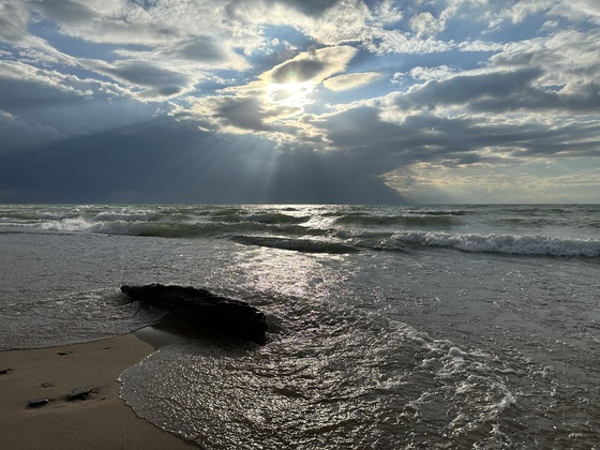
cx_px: 300
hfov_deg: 71.6
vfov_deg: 56.8
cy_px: 225
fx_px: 416
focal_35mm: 24
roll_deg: -0.9
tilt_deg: -6.1
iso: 100
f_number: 1.78
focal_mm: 6.86
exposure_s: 1/18519
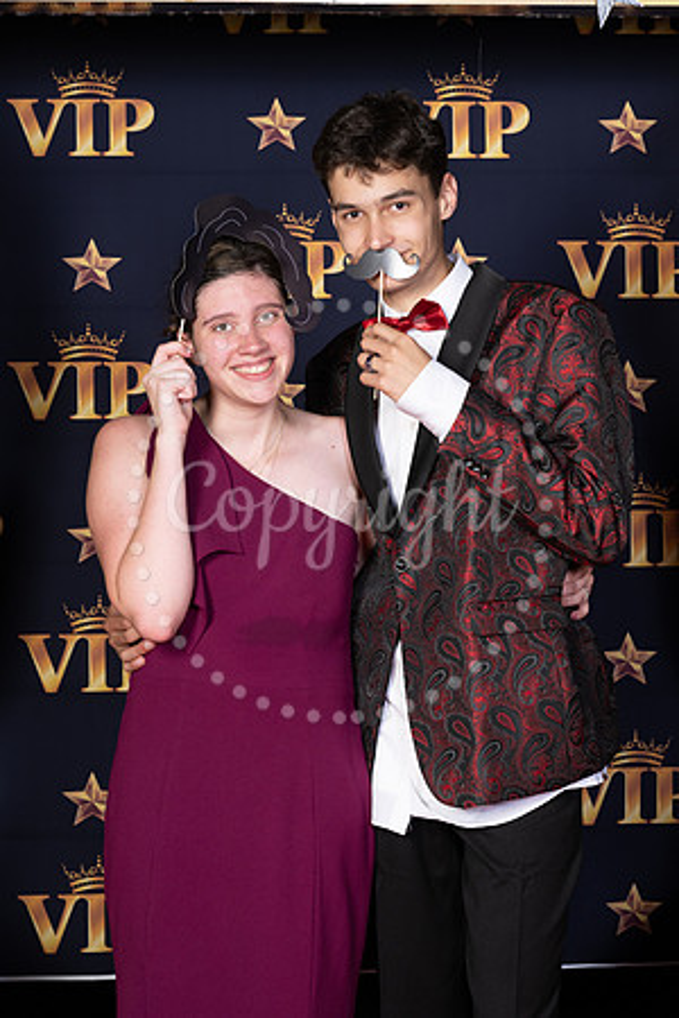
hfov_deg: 16.3
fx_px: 2376
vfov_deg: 24.2
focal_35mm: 84
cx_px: 340
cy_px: 509
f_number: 8
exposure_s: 1/125
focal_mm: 84
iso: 320
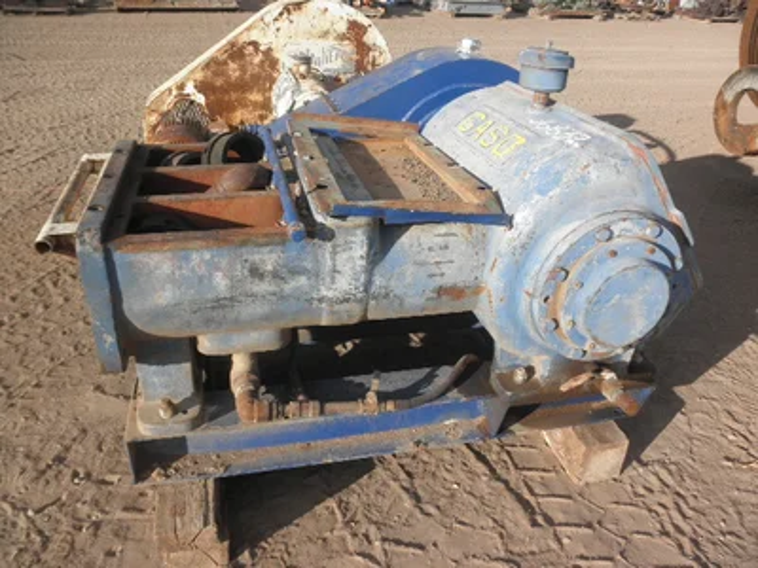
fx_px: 613
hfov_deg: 63.4
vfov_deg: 49.7
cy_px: 284
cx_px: 379
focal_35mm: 28
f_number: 8.5
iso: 64
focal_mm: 5
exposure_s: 1/100
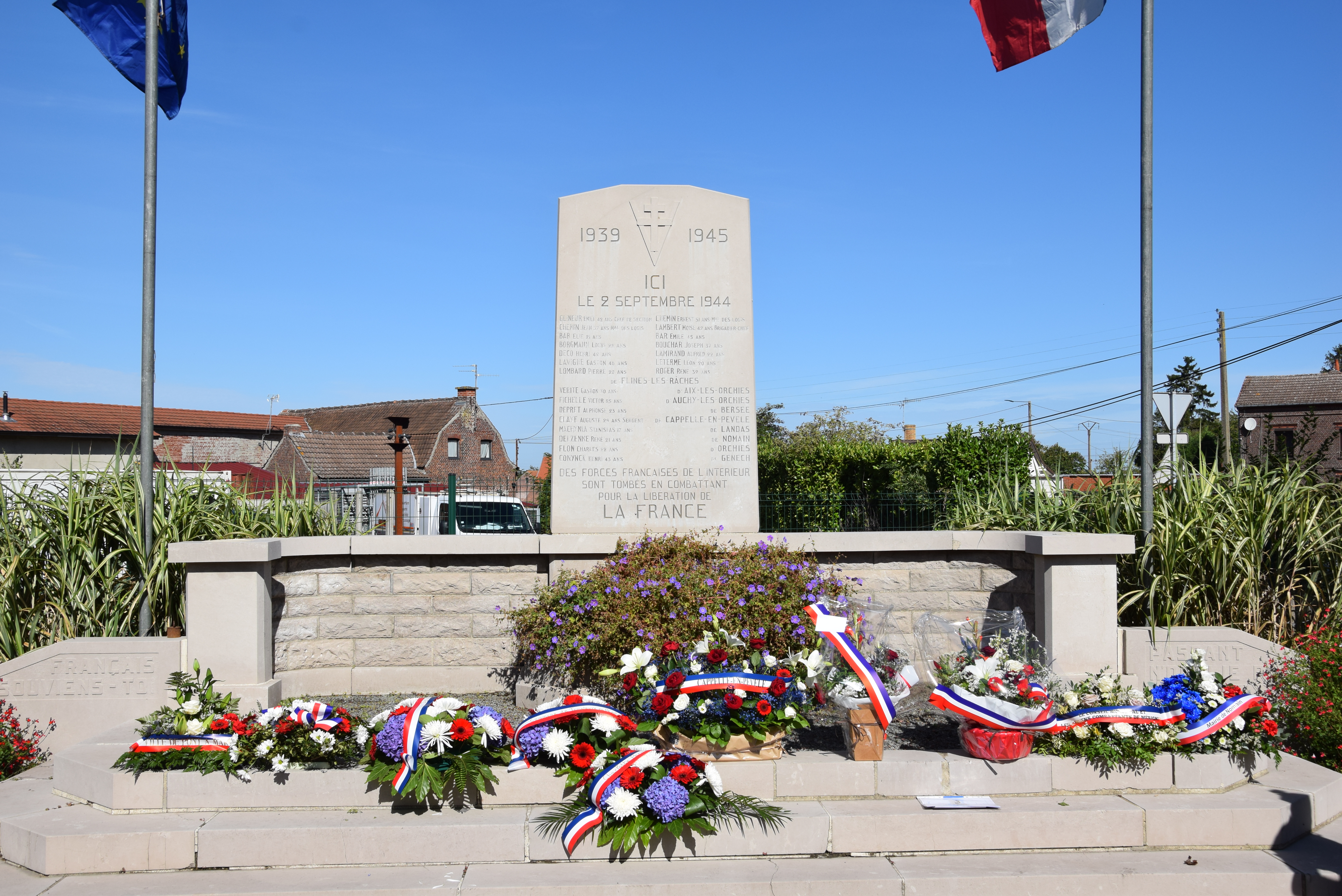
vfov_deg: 36.9
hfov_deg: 53.1
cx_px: 671
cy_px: 448
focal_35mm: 36
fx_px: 1342
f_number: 11
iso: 200
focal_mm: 24
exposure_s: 1/500
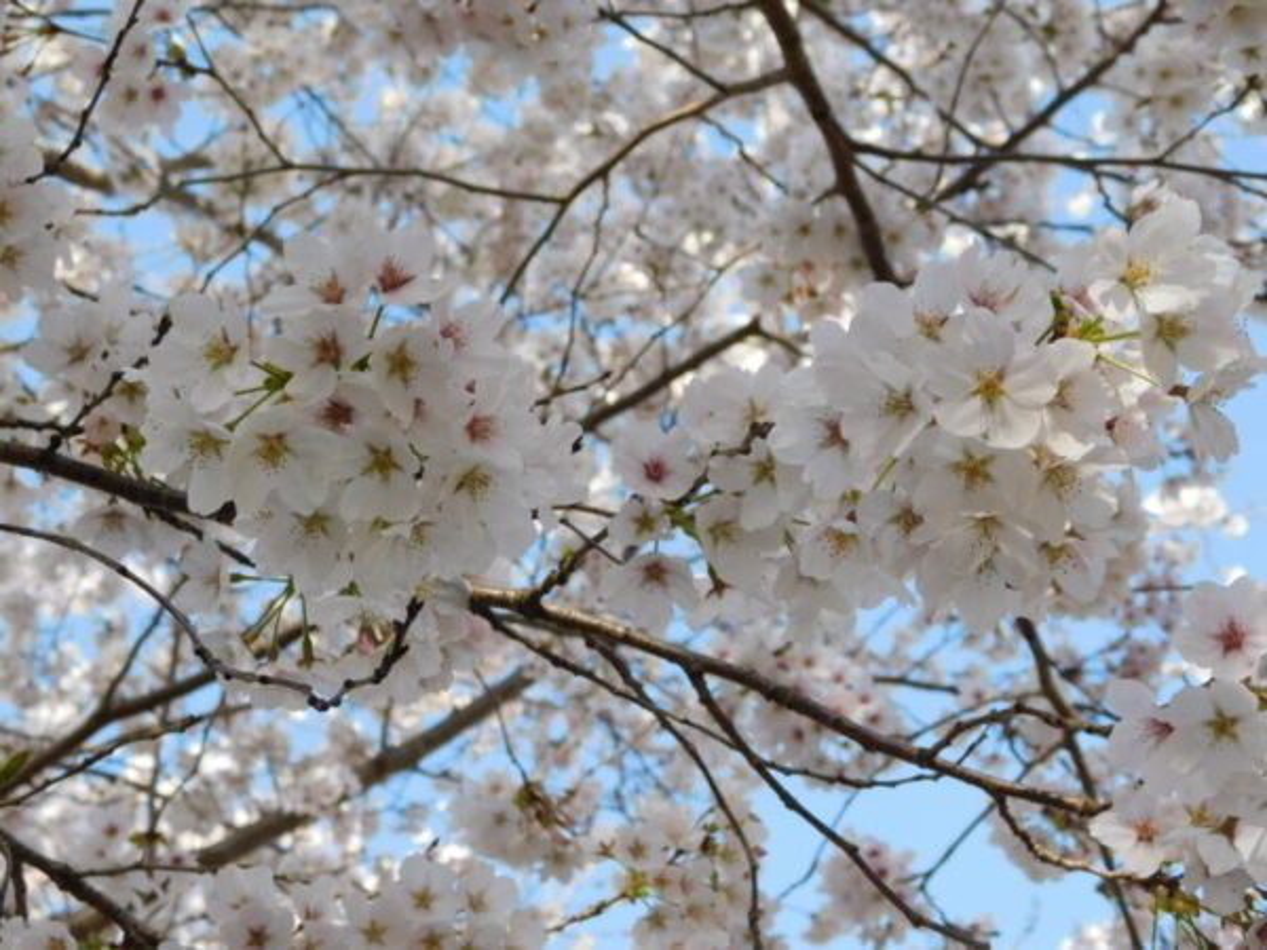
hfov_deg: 27.4
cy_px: 475
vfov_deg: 20.7
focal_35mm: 71
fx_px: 2599
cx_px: 634
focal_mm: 12.6
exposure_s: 1/250
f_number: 4.3
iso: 125
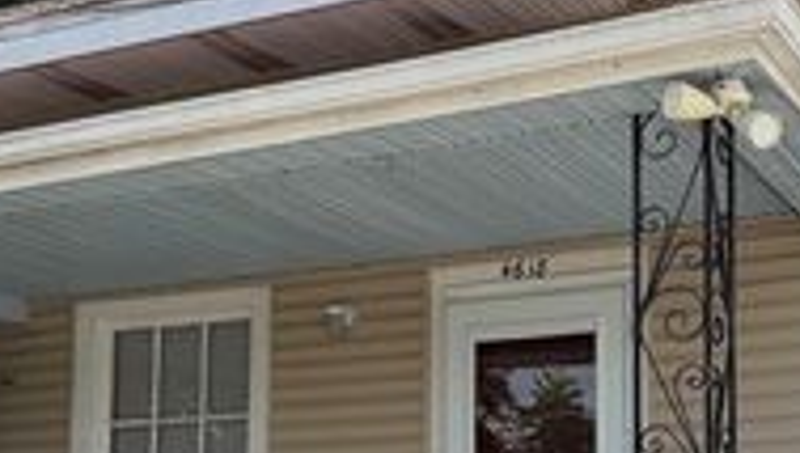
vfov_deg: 17.1
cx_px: 563
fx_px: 1466
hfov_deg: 30.2
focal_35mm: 69
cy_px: 468
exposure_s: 1/3425
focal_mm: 6.76
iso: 100
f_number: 1.78
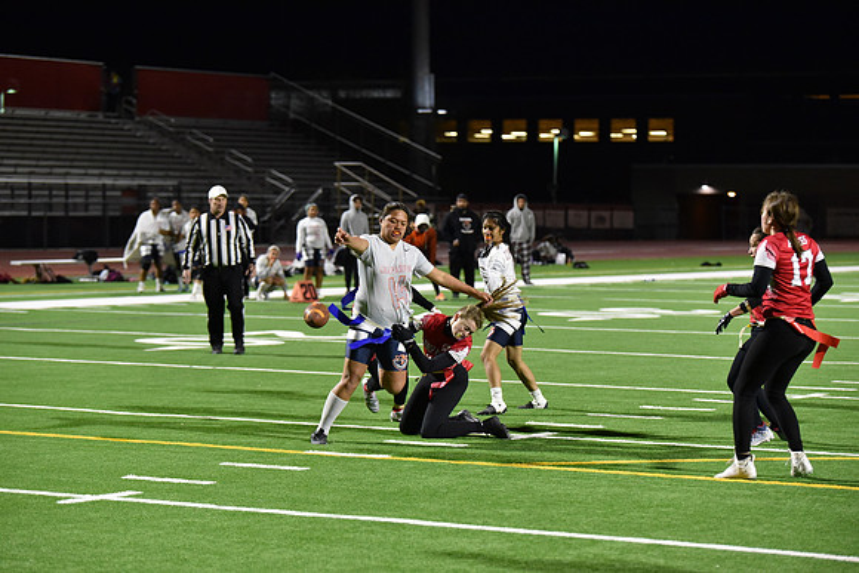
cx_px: 430
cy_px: 286
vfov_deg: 12.5
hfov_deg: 18.6
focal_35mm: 110
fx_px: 2625
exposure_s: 1/640
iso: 5000
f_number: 2.8
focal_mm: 110
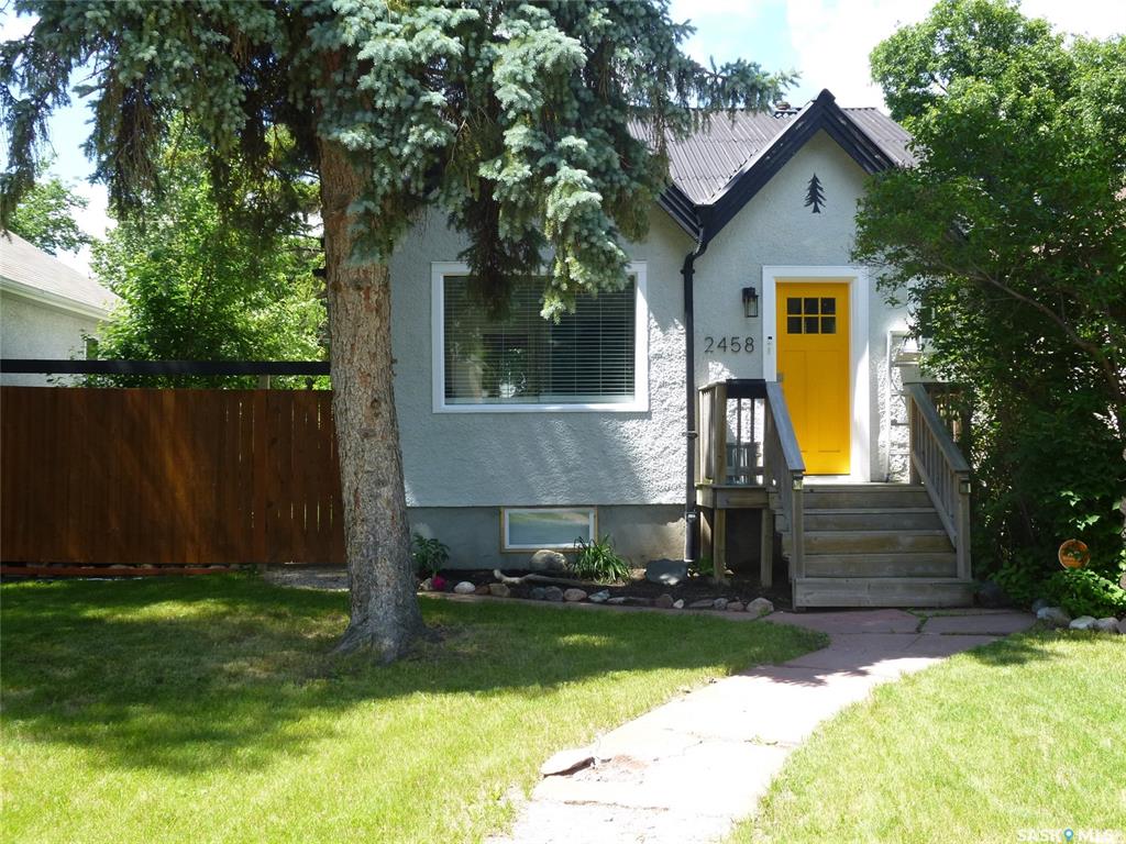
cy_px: 422
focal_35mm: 34
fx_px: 1106
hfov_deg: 54.0
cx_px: 563
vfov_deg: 41.8
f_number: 3.5
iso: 100
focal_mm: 6
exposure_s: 1/200
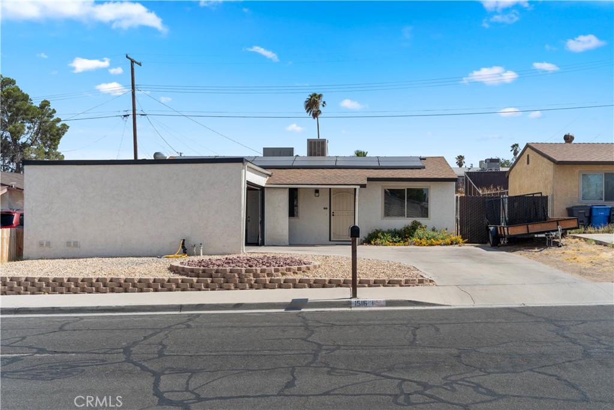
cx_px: 307
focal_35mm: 41
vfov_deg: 32.6
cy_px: 205
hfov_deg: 47.4
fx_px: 699
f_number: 9
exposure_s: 1/50
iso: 320
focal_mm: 41
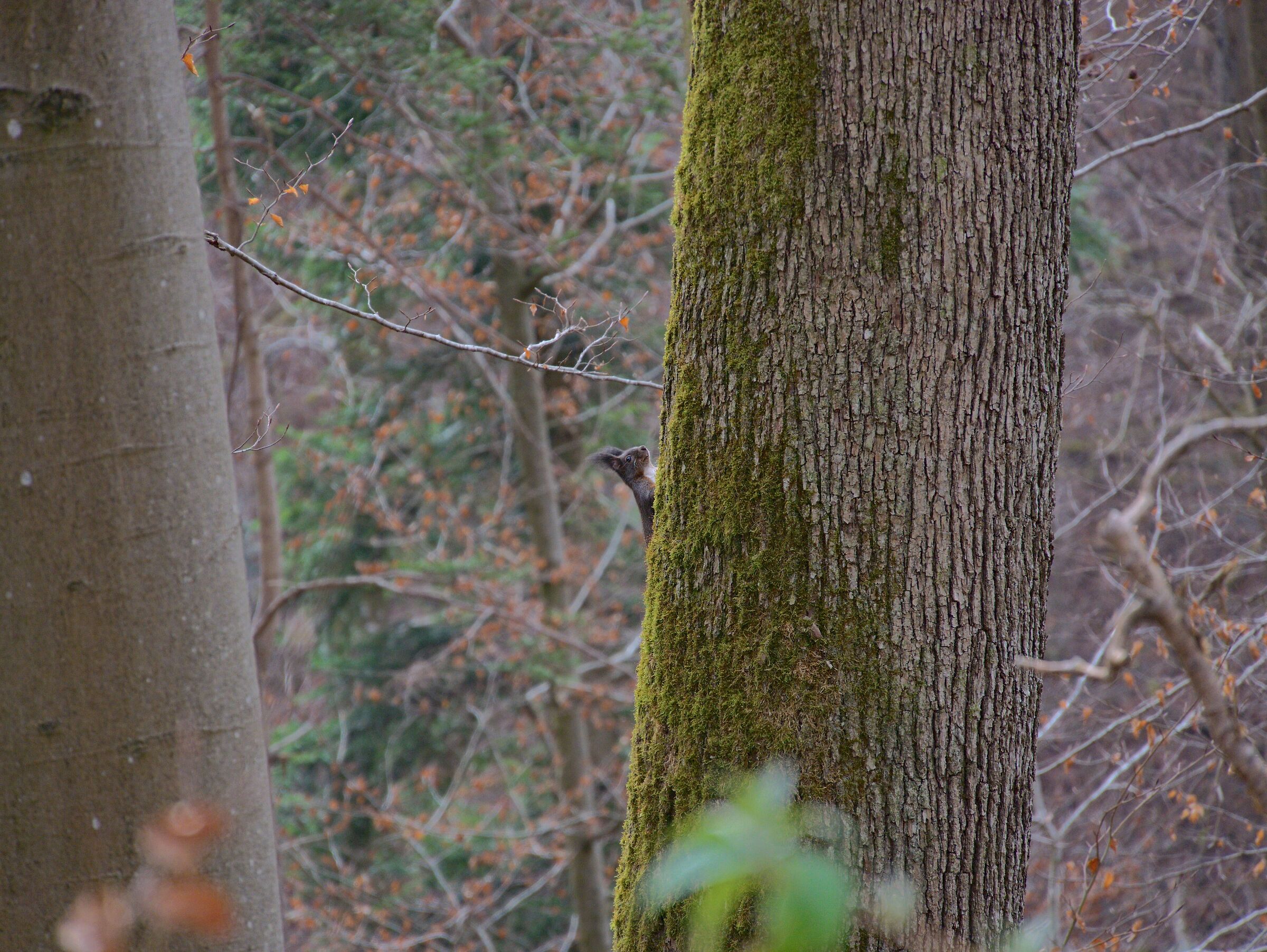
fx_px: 11170
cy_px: 476
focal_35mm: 305
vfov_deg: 4.9
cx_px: 634
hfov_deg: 6.5
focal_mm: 140
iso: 1250
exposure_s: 1/320
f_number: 5.6
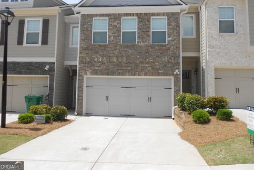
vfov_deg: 46.3
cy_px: 72
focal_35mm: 28
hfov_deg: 65.5
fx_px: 198
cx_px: 126
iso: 80
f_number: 3.2
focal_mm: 4.6
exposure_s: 1/800
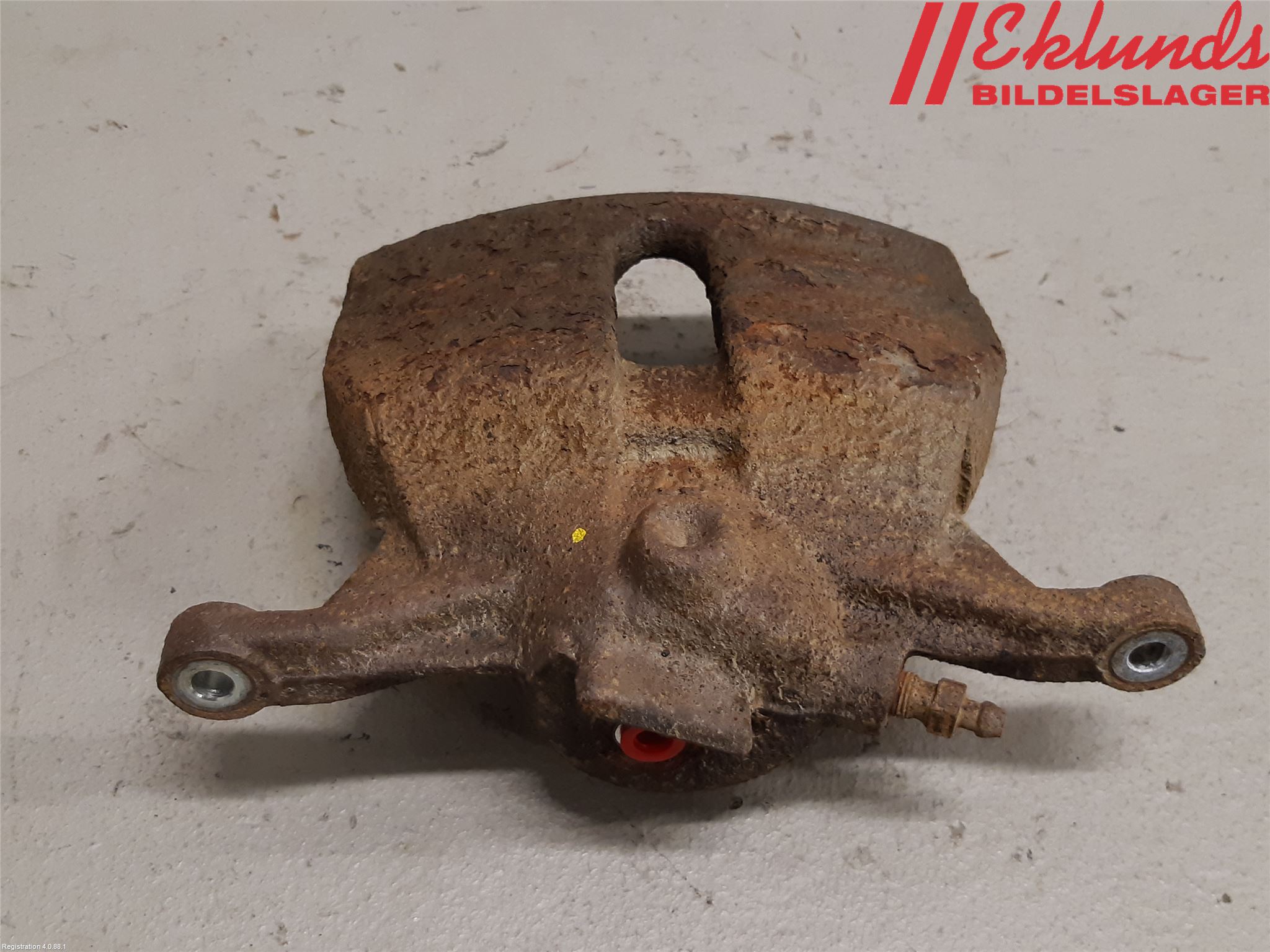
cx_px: 635
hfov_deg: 67.3
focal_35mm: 26
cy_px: 476
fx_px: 954
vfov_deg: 53.1
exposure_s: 1/50
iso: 125
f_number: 1.7
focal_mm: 3.93
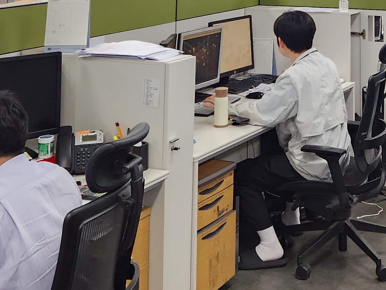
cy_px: -125
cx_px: 353
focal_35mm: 73
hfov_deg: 25.8
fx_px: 814
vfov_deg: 18.3
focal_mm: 5.4
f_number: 1.8
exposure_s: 1/120
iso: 200
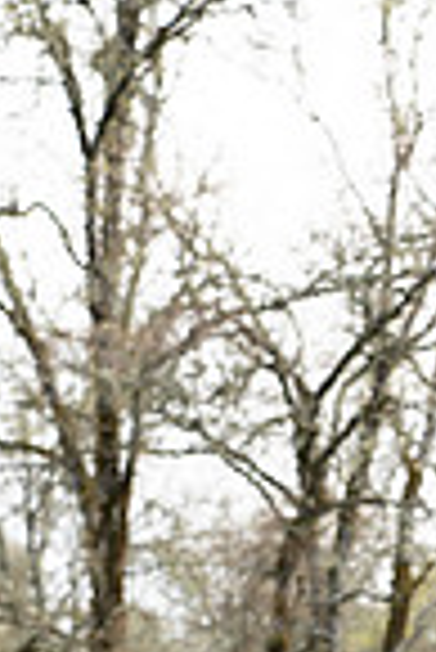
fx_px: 3153
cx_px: 490
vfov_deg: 11.5
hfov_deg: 7.9
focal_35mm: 174
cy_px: 859
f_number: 2.8
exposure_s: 1/250
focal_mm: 56
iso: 200
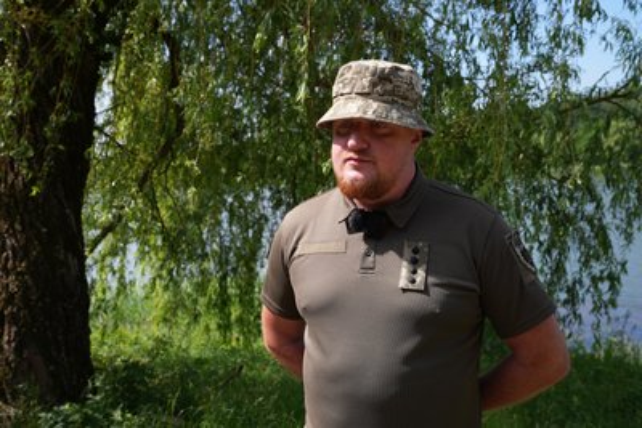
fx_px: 642
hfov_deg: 53.1
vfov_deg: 36.9
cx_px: 321
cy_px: 214
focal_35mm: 36
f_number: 6.3
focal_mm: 36
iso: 100
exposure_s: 1/200
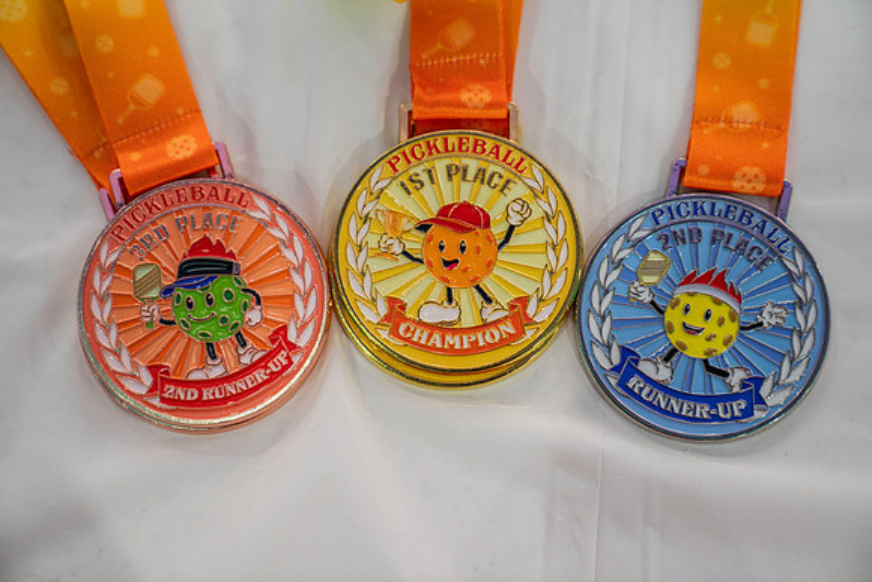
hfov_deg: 28.8
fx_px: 1696
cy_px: 291
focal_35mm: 70
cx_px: 436
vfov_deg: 19.5
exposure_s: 1/160
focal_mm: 70
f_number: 3.5
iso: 1000
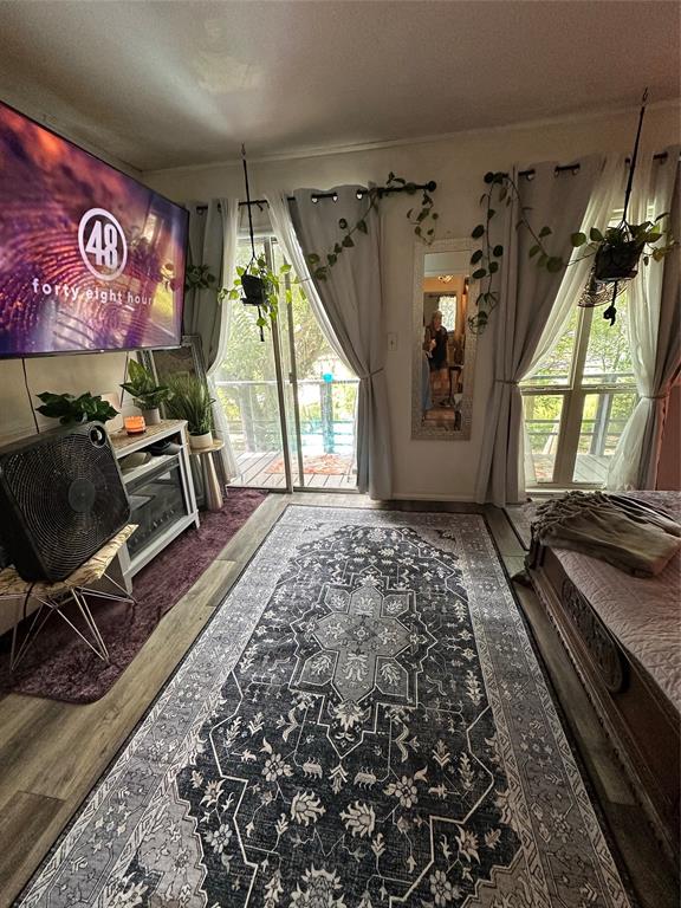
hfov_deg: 85.7
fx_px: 367
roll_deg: +1.8
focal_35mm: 14
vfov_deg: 102.1
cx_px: 340
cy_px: 454
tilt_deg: -18.2
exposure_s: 1/99
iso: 250
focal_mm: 2.22
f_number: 2.2
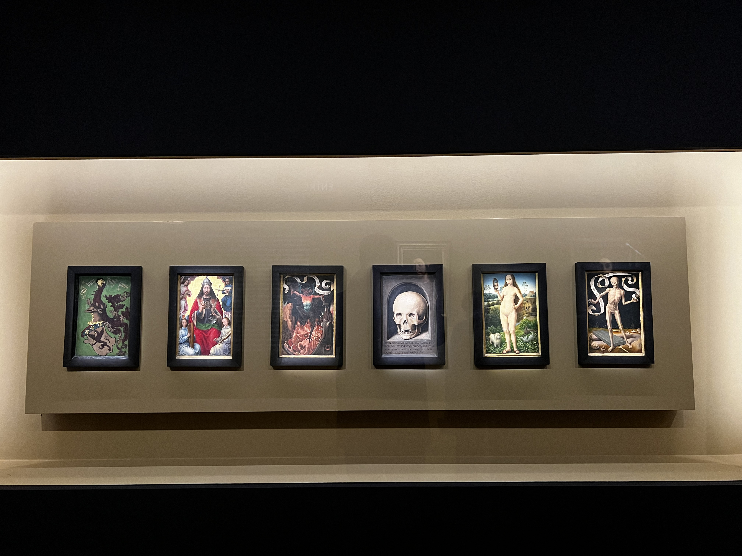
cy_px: 278
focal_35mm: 26
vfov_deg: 53.1
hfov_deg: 67.3
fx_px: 557
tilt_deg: -0.9
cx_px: 371
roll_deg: +0.5
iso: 500
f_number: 1.5
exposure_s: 1/42
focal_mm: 5.7
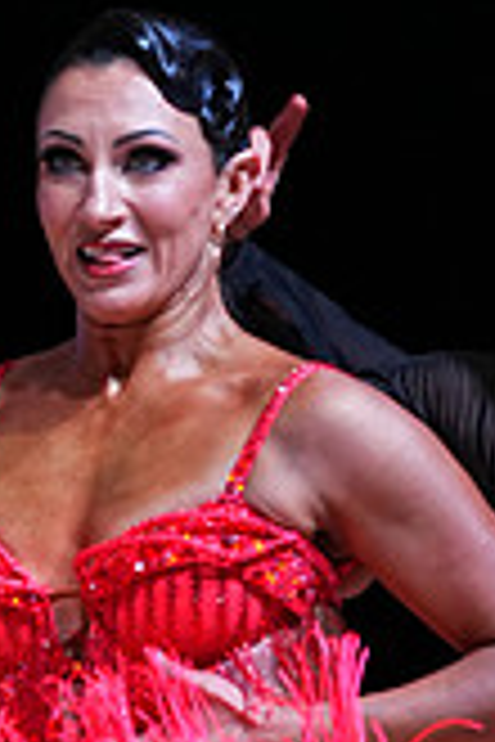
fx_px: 7259
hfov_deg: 3.9
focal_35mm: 352
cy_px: 1066
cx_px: 299
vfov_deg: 5.8
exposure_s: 1/500
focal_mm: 100
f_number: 4
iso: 1600
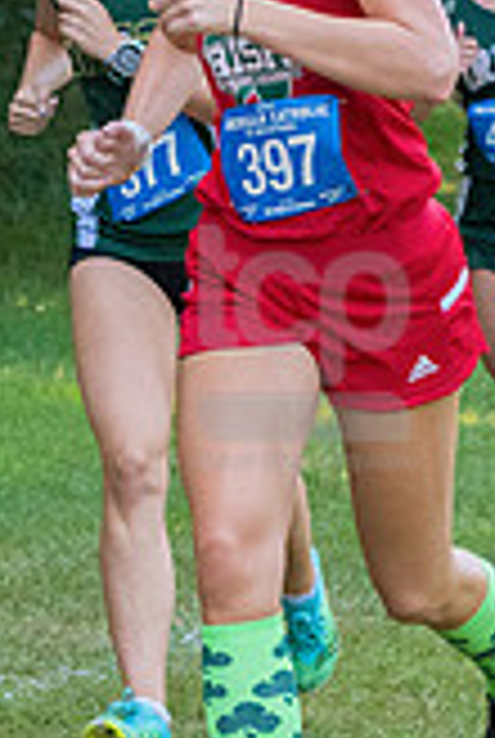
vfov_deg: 6.3
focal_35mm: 328
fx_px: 6736
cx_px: 304
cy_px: 346
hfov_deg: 4.2
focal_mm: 80
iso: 3200
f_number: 5
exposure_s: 1/1600
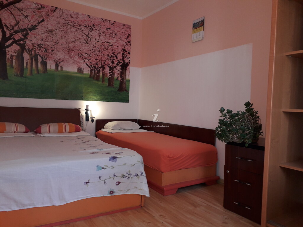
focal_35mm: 27
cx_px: 152
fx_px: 236
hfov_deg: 65.3
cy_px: 114
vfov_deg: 51.4
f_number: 1.9
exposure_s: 1/50
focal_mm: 3.6
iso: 64
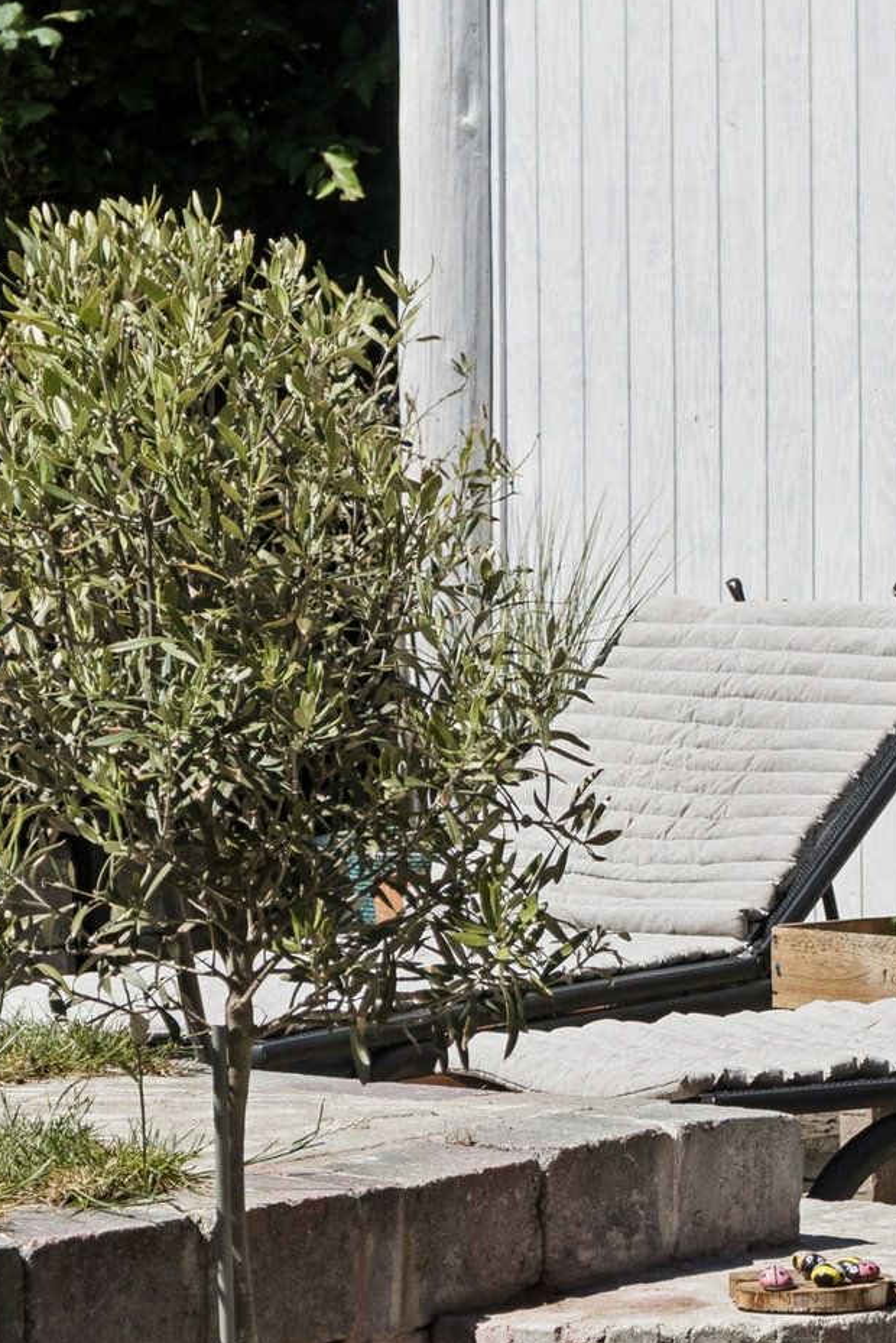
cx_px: 754
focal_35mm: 257
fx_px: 9572
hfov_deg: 5.4
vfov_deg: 8.0
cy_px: 1389
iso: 200
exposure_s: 1/1600
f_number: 6.3
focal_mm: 53
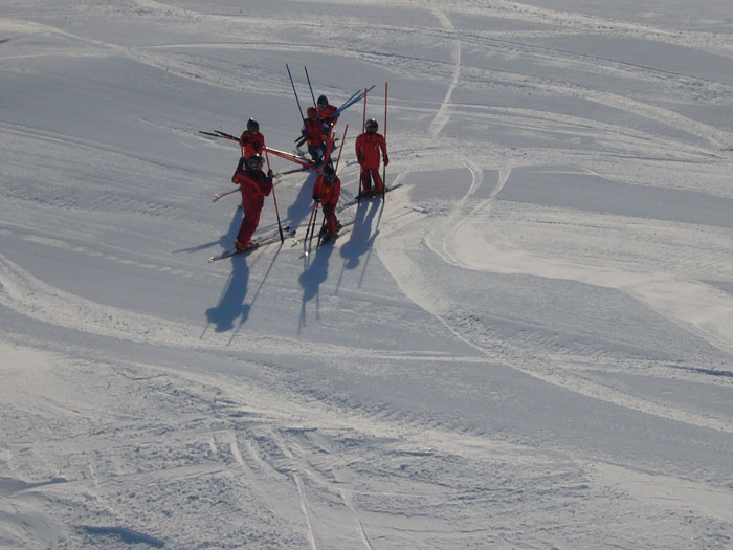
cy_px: 275
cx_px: 366
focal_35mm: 109
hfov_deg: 18.0
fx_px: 2308
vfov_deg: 13.6
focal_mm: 13.2
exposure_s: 1/320
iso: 80
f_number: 10
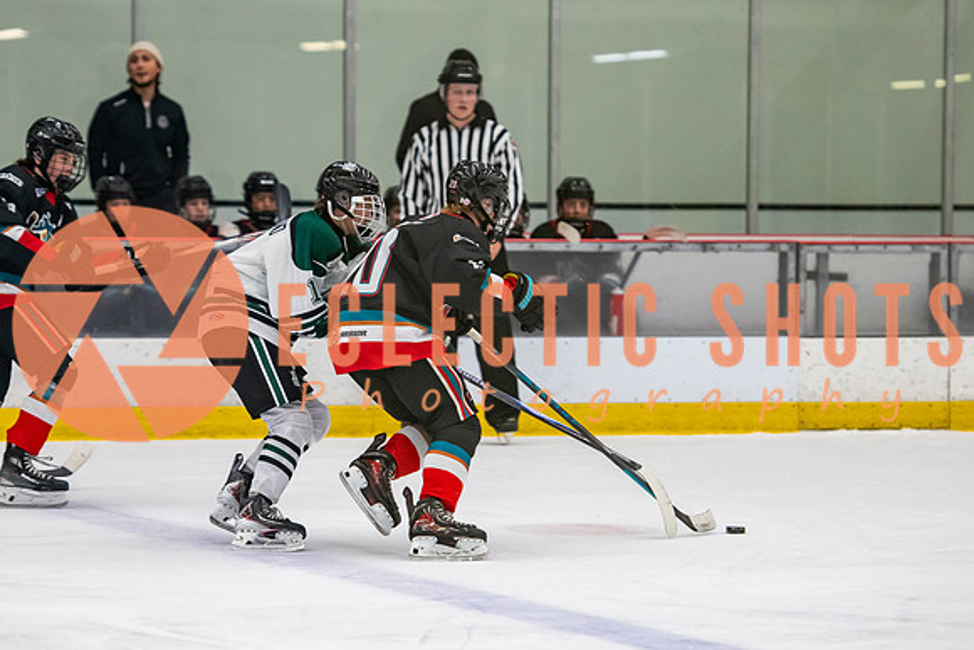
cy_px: 331
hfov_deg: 10.3
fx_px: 5403
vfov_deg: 6.9
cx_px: 416
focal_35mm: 200
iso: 2000
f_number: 3.2
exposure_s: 1/640
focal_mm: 130
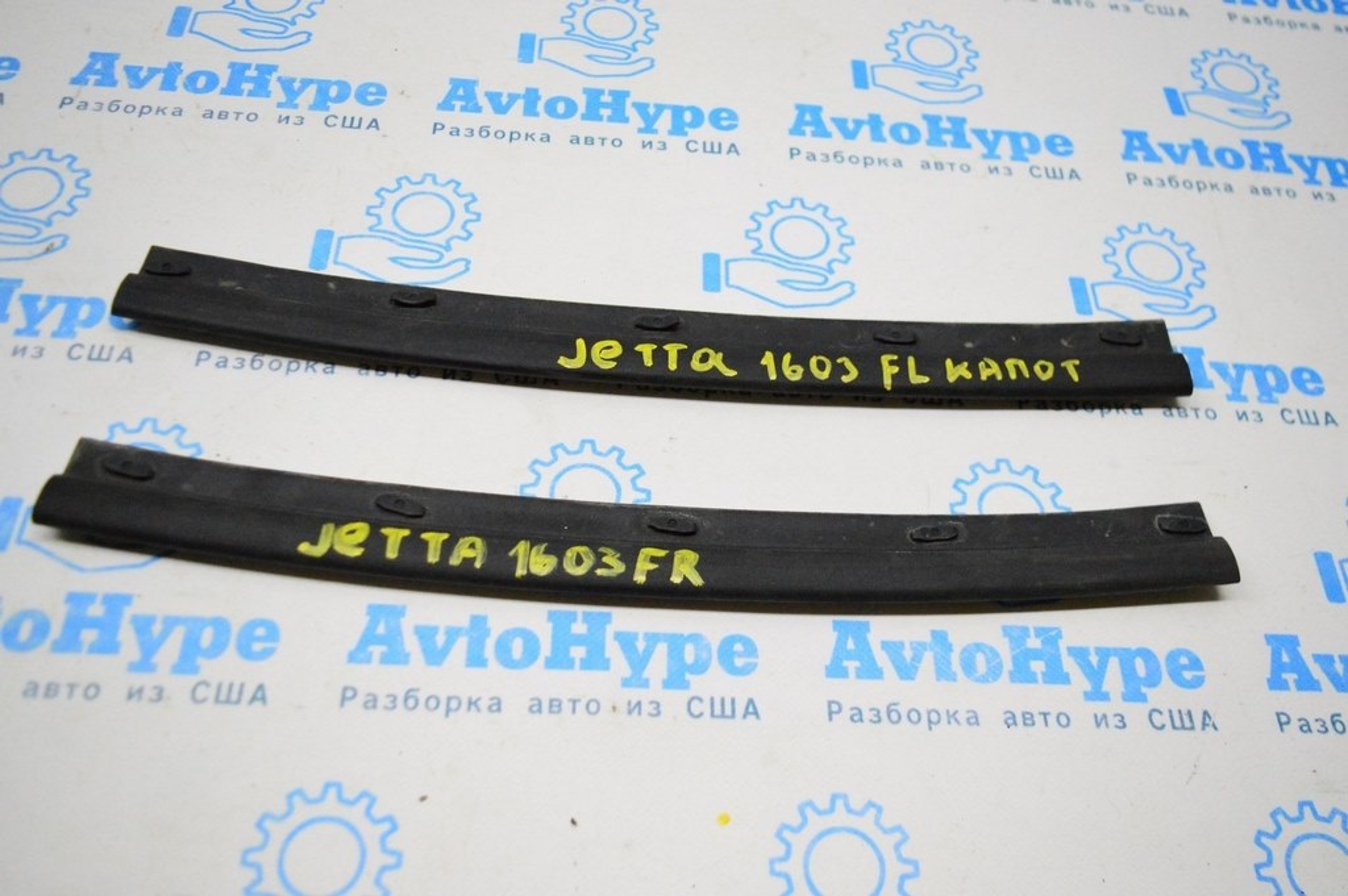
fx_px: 1235
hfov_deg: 57.3
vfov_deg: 39.9
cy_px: 448
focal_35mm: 33
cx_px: 674
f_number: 3.8
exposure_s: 1/800
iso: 6400
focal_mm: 22
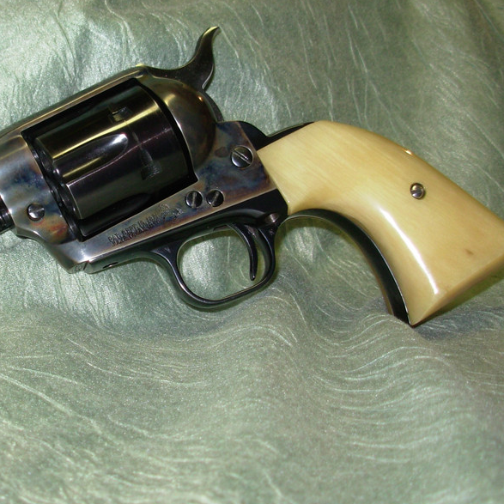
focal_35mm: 61
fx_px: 1005
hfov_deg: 27.6
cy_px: 235
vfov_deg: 28.2
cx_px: 104
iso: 50
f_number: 2.9
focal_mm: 6.3
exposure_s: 1/32
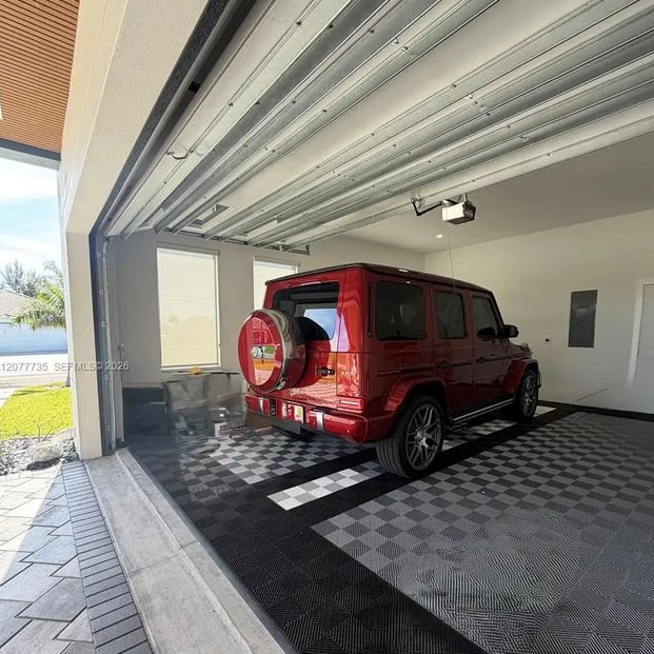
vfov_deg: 83.6
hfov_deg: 84.0
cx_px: 328
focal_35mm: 17
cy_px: 367
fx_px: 363
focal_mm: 2.22
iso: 40
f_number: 2.2
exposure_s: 1/145
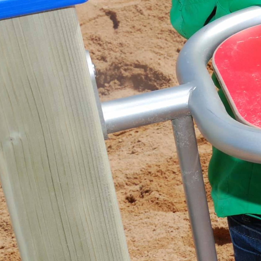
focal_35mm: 148
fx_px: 1262
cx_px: 514
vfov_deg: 11.8
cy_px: 52
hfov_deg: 10.8
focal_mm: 25
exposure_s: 1/200
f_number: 11
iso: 100
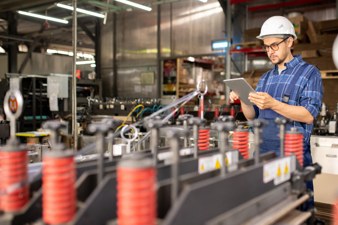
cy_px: 116
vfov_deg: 32.6
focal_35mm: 41
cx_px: 196
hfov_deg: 47.2
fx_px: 385
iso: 800
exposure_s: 1/160
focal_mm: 35
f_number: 2.2
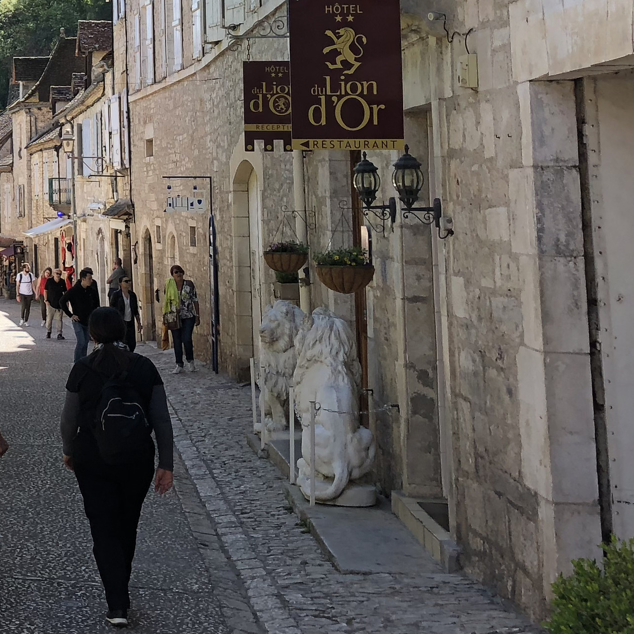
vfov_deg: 21.6
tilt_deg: +6.3
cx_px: -232
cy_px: 50
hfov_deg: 20.0
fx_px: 1616
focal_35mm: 78
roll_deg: +0.1
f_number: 1.8
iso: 20
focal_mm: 4
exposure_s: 1/461
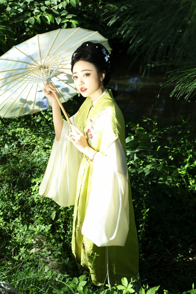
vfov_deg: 38.9
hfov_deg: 26.5
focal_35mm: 51
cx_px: 98
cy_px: 147
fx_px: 416
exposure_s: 1/200
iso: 160
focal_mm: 51
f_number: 4
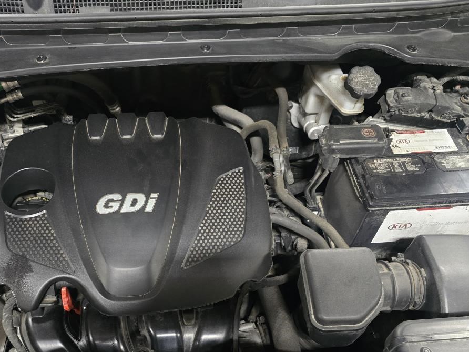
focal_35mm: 33
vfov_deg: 42.0
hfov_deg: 54.8
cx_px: 181
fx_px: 447
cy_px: 252
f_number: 1.7
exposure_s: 1/60
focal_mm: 6.3
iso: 1250
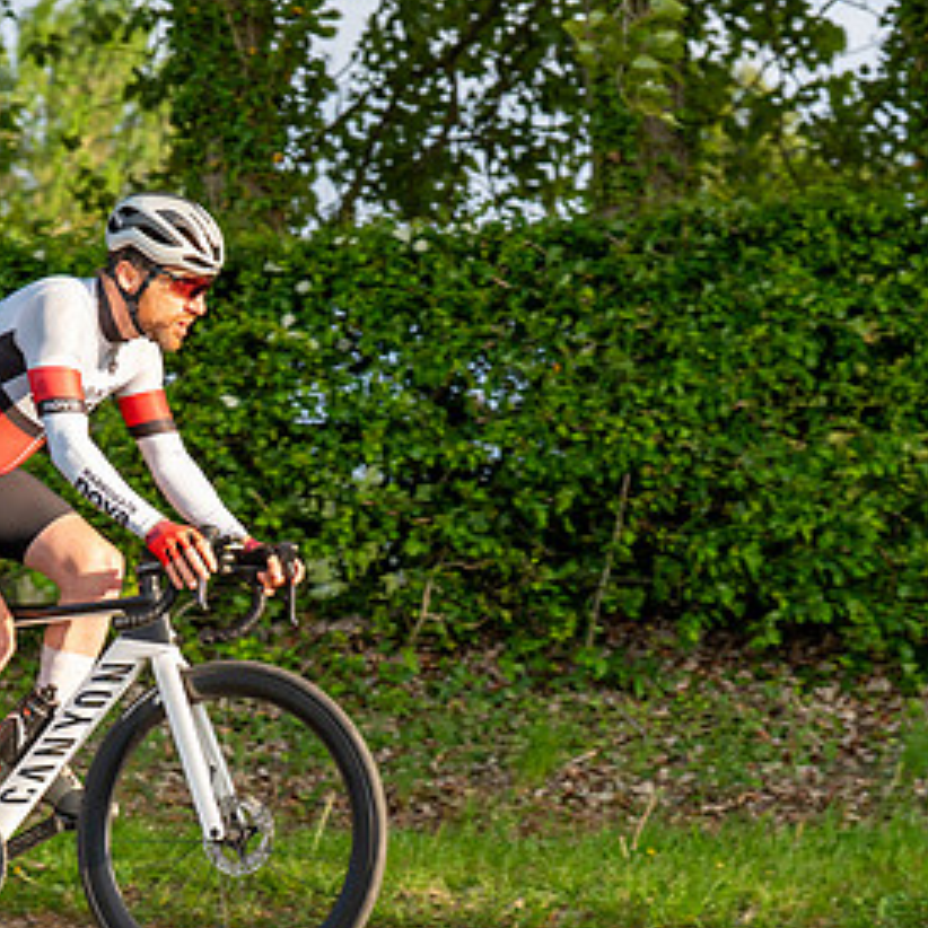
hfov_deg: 13.7
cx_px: 95
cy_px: 415
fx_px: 3822
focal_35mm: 126
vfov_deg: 13.8
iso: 800
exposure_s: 1/1000
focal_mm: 70
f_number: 4
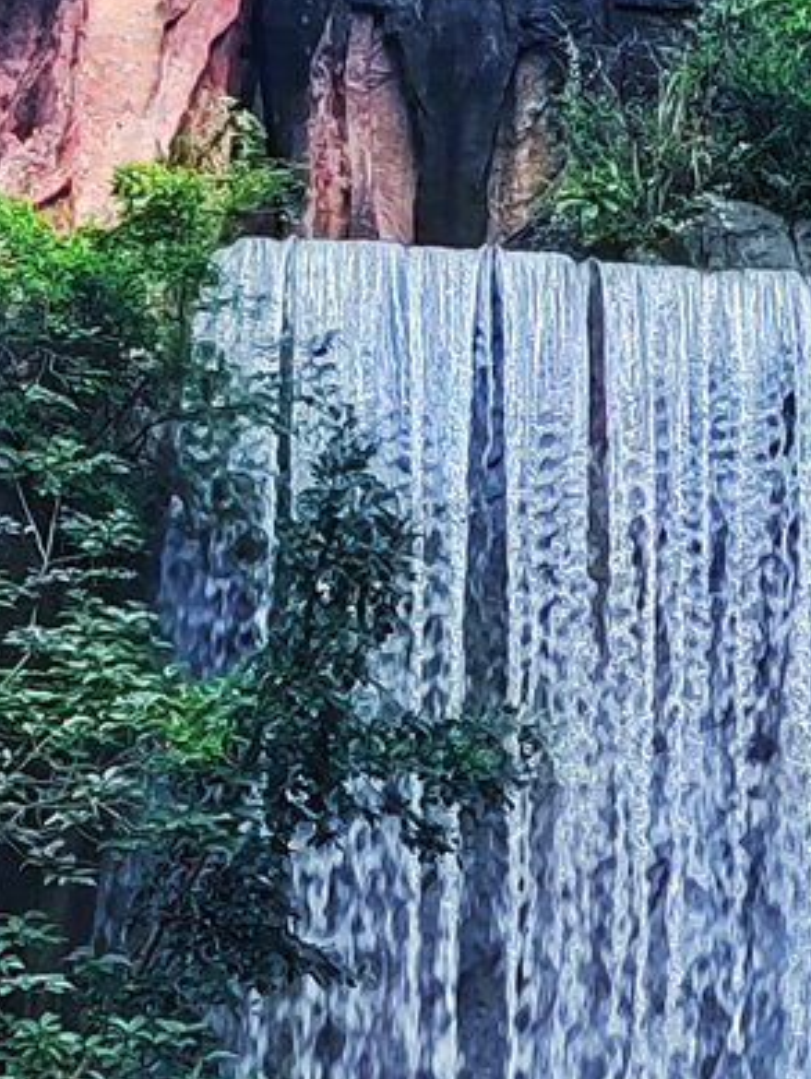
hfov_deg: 12.0
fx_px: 3838
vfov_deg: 15.9
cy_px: 885
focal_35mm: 123
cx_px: 565
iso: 146
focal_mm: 5.52
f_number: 1.9
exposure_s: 1/100
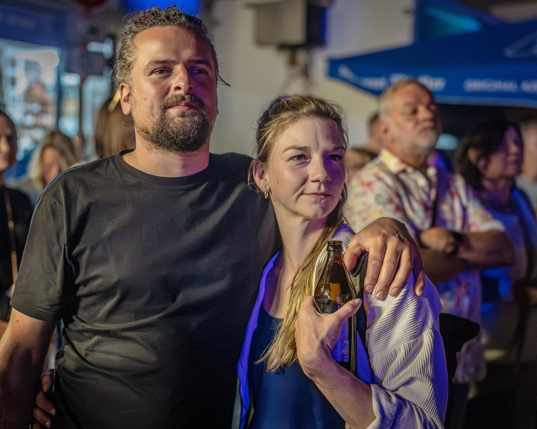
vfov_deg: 29.7
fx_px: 811
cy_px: 213
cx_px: 245
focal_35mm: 51
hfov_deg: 36.6
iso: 10000
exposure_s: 1/160
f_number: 2.2
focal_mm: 45
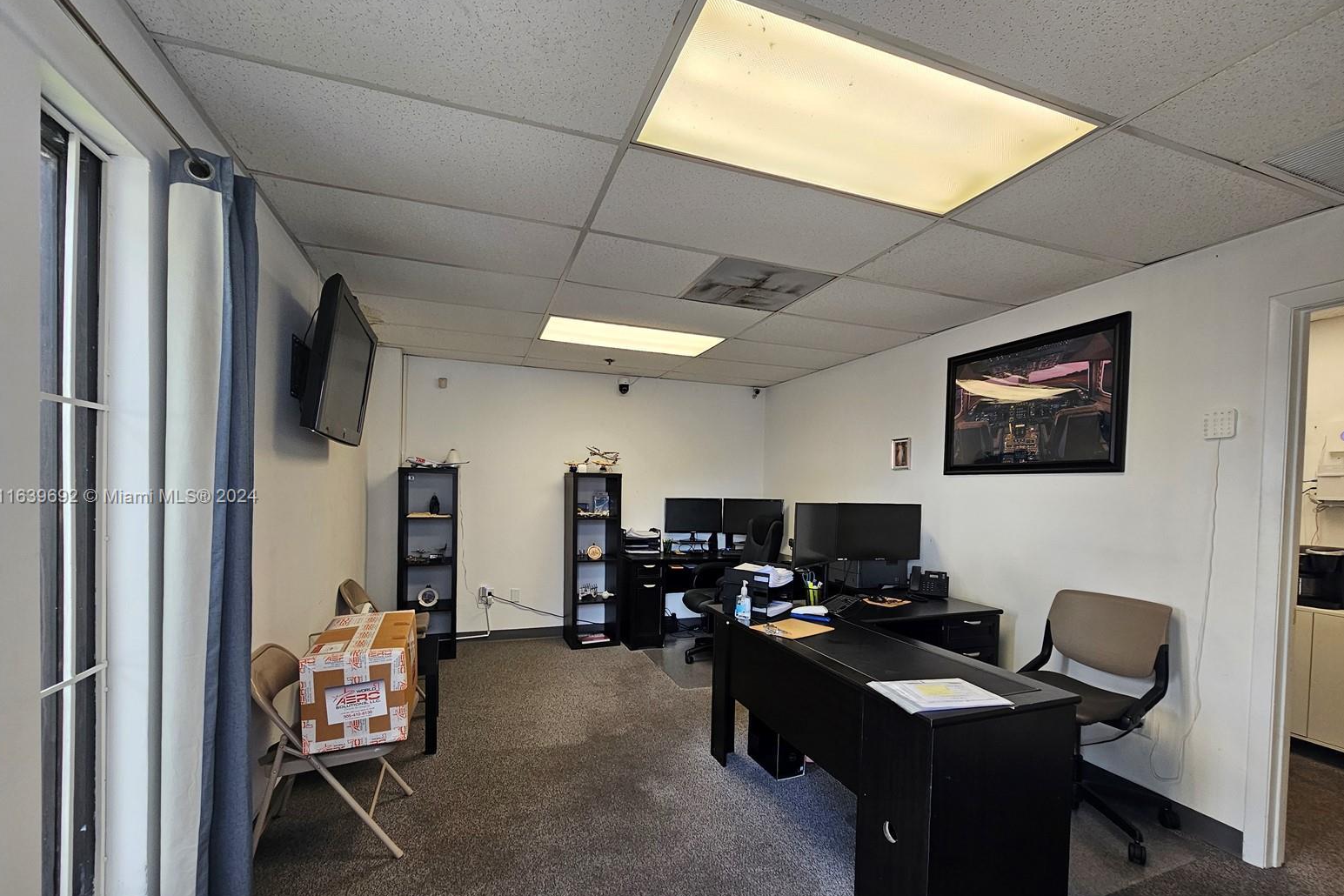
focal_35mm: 14
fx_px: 523
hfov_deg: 104.3
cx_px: 675
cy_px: 498
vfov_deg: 80.9
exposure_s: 1/60
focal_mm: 2.2
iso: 100
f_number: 2.2
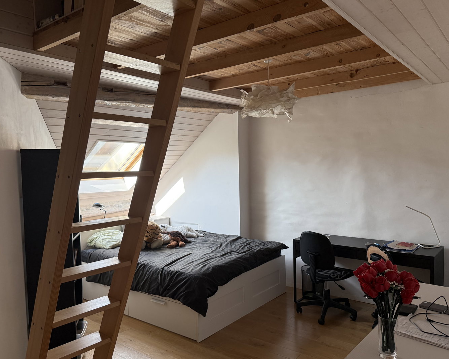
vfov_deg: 51.5
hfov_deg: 62.2
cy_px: 190
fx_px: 372
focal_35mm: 28
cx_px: 221
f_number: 1.78
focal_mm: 6.76
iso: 200
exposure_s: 1/233
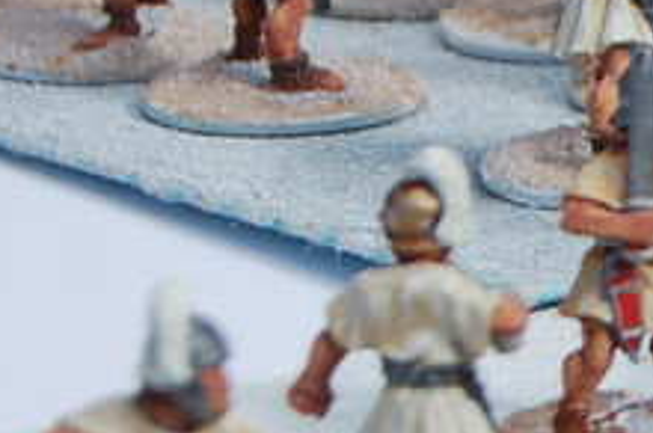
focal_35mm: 451
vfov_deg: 3.0
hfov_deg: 4.5
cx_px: 1227
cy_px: 294
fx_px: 8164
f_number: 10
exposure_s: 1/400
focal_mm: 55
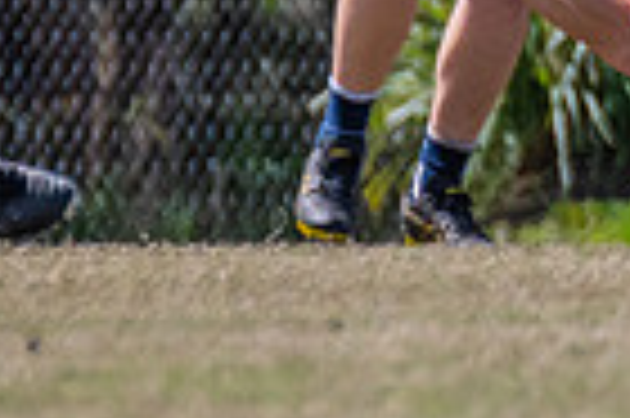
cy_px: -489
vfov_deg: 0.5
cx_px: 1569
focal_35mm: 2737
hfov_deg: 0.8
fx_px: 47841
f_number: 7.1
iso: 800
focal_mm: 420
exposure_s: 1/1600
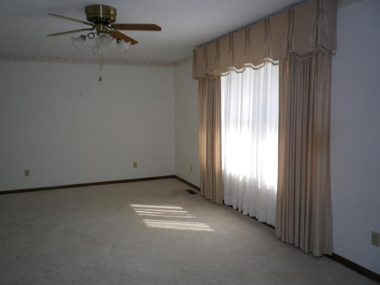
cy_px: 142
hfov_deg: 63.4
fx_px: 307
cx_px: 190
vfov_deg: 49.7
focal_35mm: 28
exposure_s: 1/125
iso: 100
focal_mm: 5.05
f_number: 3.5
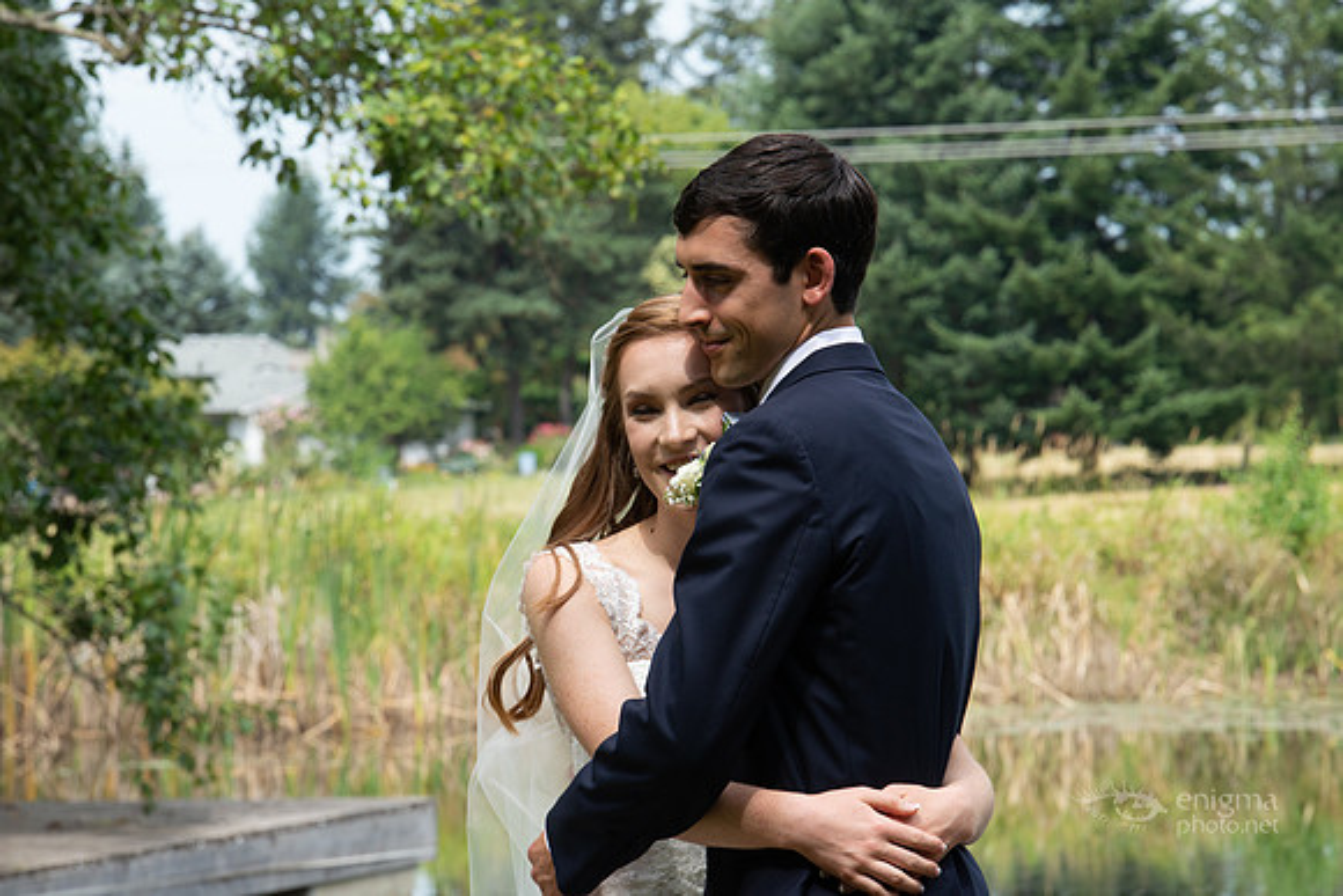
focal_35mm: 200
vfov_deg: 6.9
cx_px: 672
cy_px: 448
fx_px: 7463
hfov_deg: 10.3
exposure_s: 1/250
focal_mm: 200
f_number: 18
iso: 800
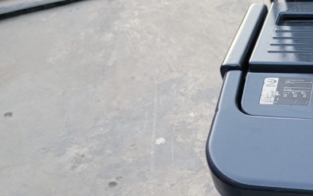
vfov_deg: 18.7
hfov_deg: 27.4
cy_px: 211
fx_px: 572
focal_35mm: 67
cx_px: 363
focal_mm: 6.7
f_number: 1.8
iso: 160
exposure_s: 1/100
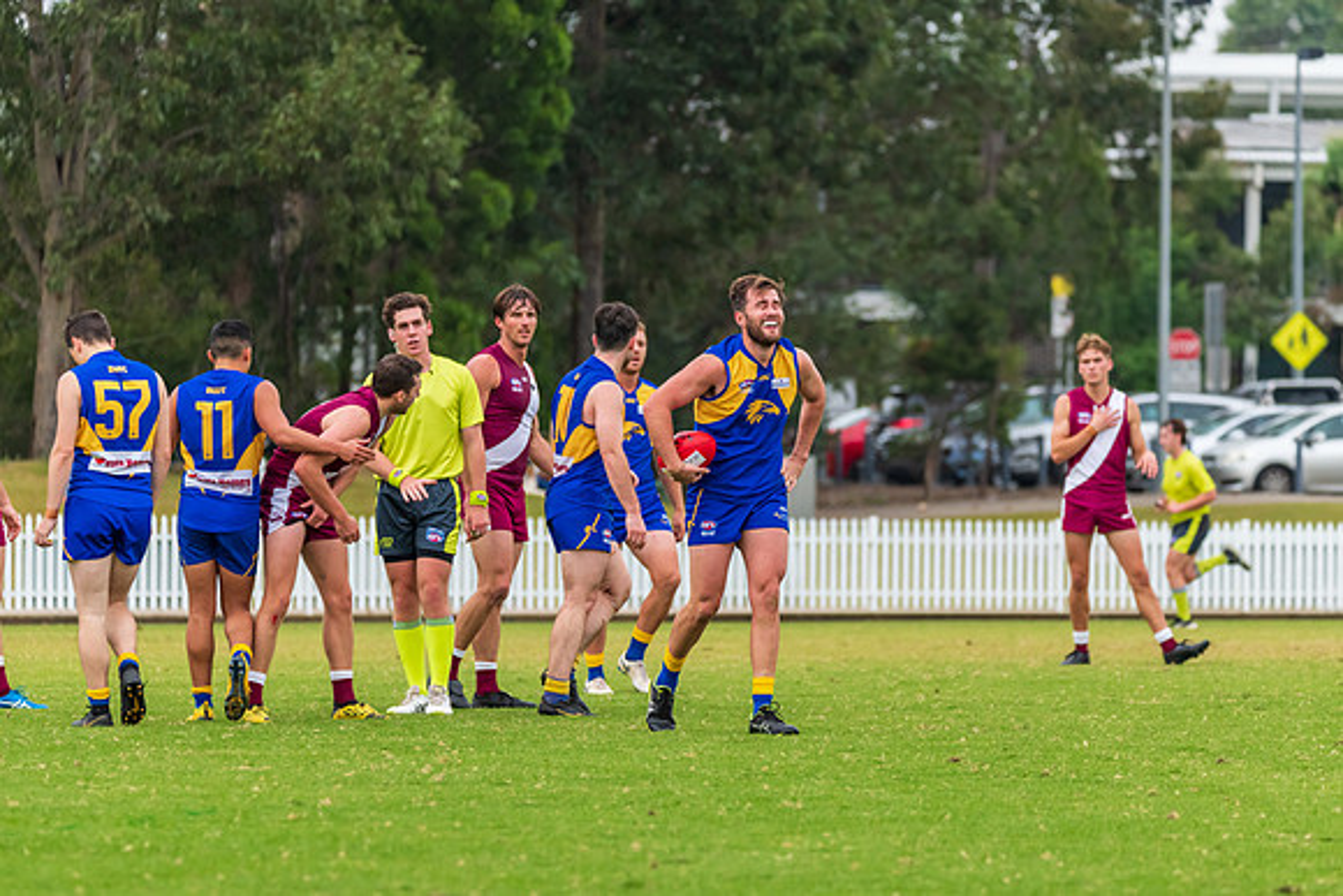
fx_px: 9828
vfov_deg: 5.2
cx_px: 672
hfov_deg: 7.8
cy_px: 448
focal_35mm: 263
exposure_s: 1/1250
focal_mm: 260
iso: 1100
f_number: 5.6
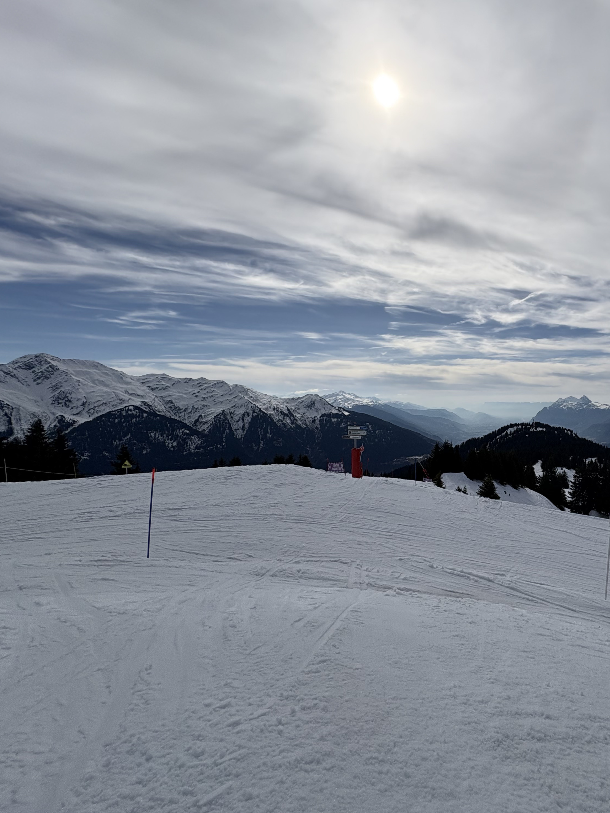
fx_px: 446
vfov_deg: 84.7
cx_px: 505
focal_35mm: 19
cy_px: 412
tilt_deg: -1.2
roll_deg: -0.1
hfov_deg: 61.8
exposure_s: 1/6135
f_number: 2.2
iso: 40
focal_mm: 2.22
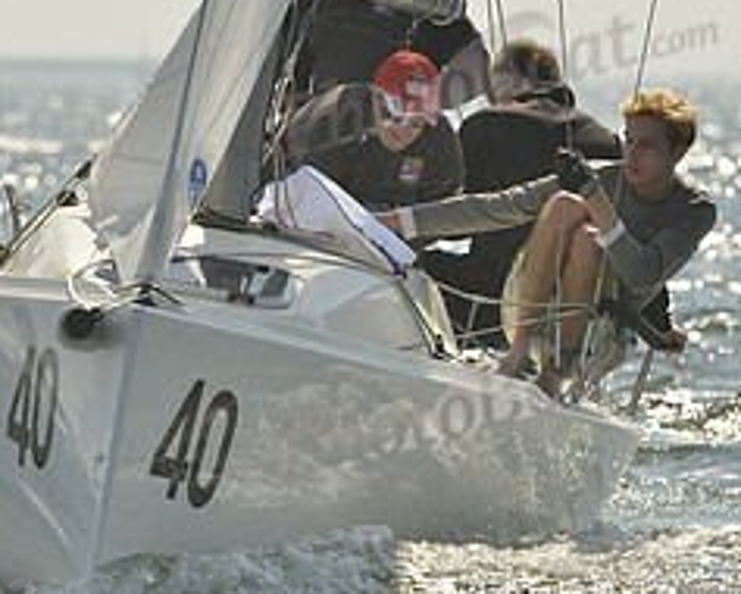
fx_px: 13586
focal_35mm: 619
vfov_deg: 2.5
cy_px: 283
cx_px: 119
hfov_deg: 3.1
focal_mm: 270
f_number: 7.1
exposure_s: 1/1600
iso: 280
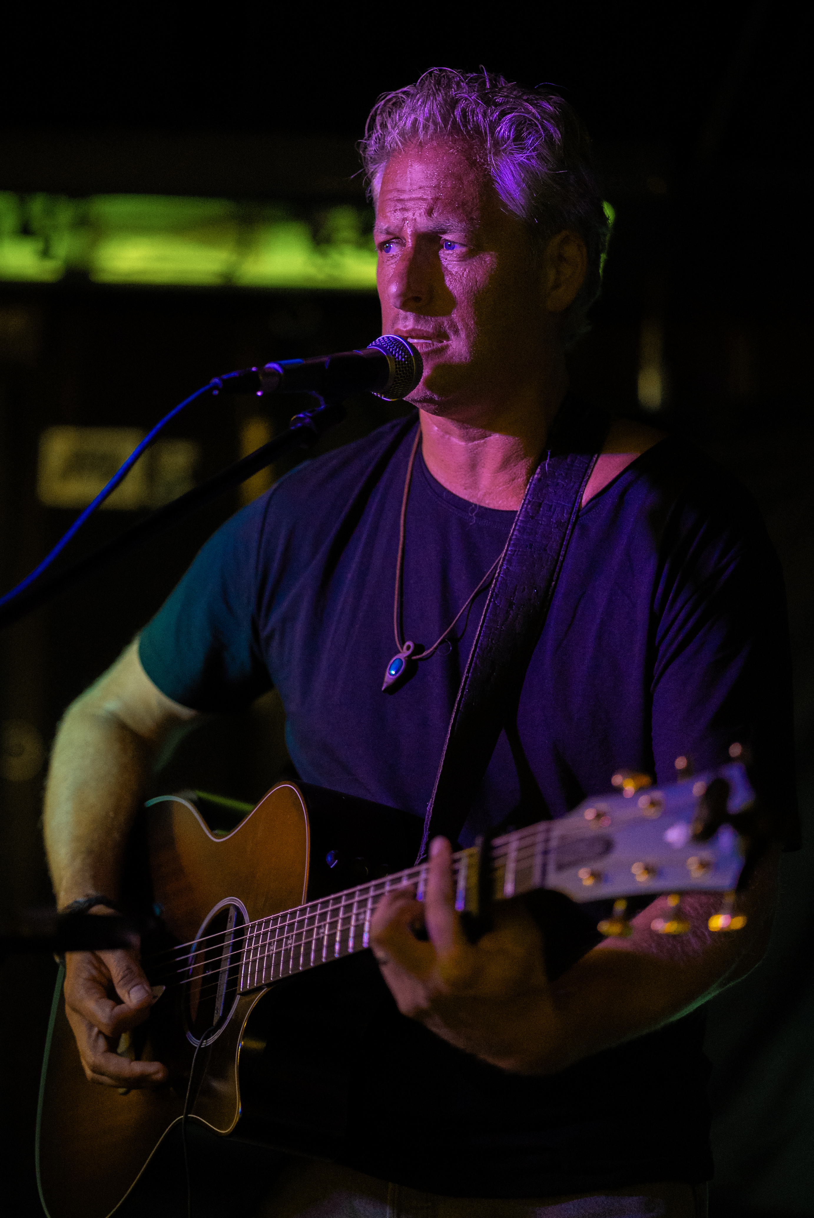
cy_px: 609
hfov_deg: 16.1
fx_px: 2879
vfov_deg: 23.9
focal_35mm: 85
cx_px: 407
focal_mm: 85
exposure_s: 1/125
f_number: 1.8
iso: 3200
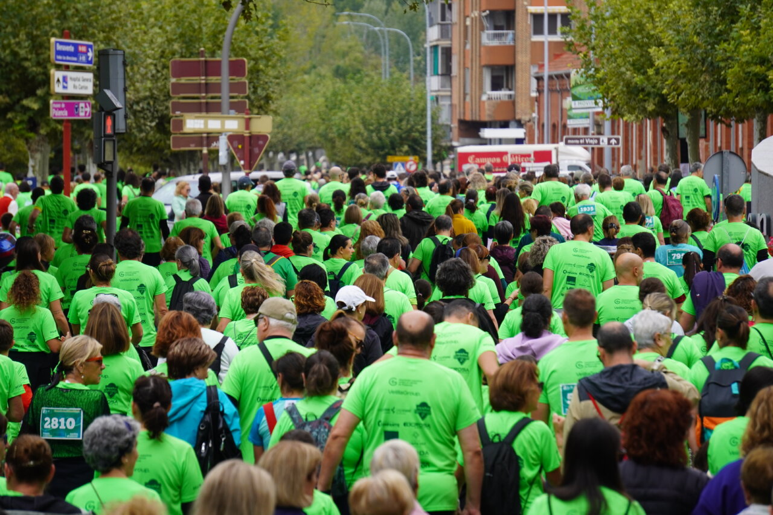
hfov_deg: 7.9
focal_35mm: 261
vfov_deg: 5.3
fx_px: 5603
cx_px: 386
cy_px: 258
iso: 250
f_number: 6.3
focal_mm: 174
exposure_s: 1/320
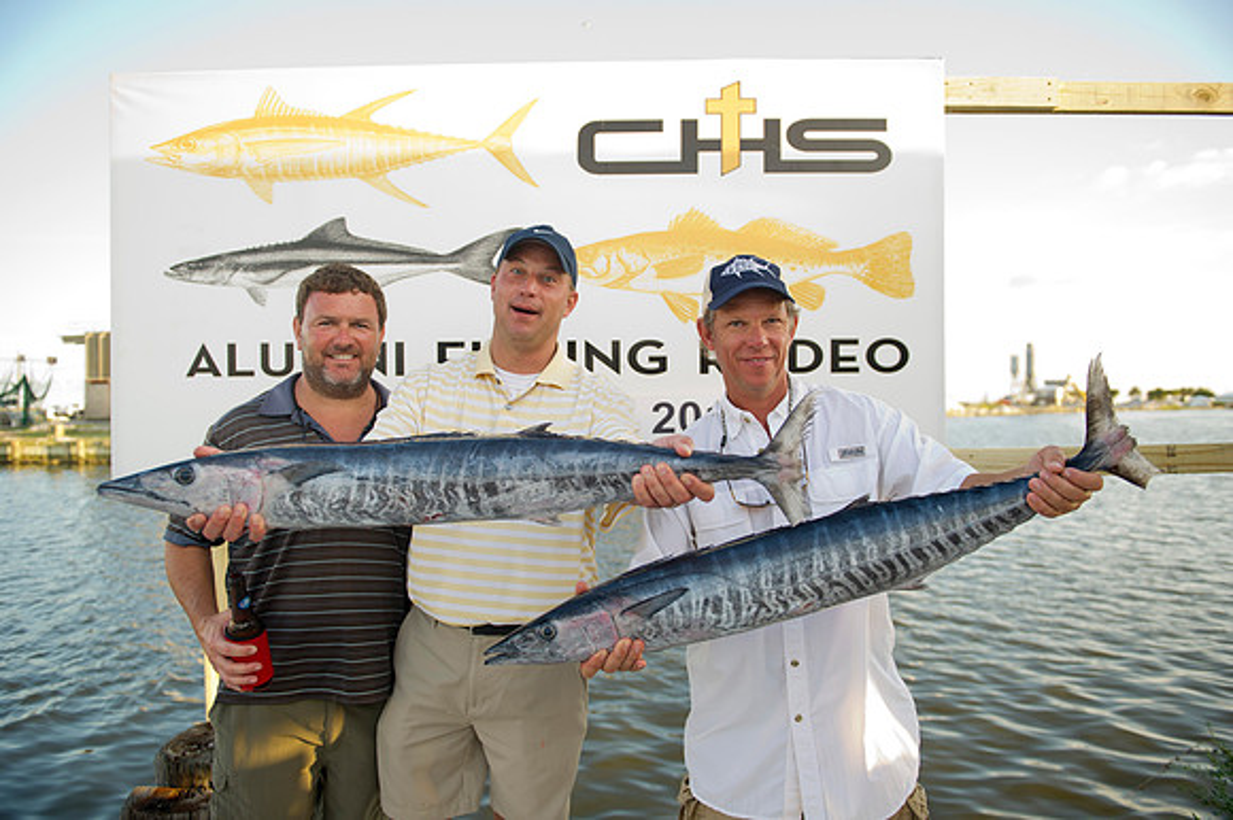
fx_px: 890
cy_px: 410
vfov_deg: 49.5
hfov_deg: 69.4
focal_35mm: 26
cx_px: 616
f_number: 3.2
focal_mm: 26
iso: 125
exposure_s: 1/160
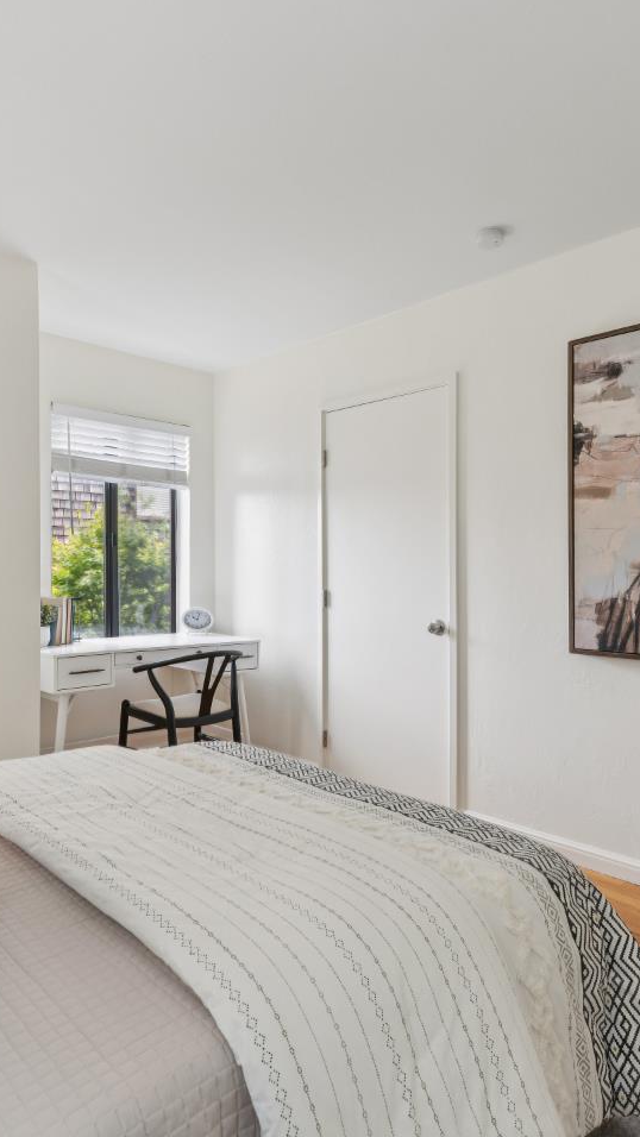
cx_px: 324
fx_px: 694
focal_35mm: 23
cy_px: 571
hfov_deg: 49.5
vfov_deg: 78.7
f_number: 11
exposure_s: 1/2.5
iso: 100
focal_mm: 14
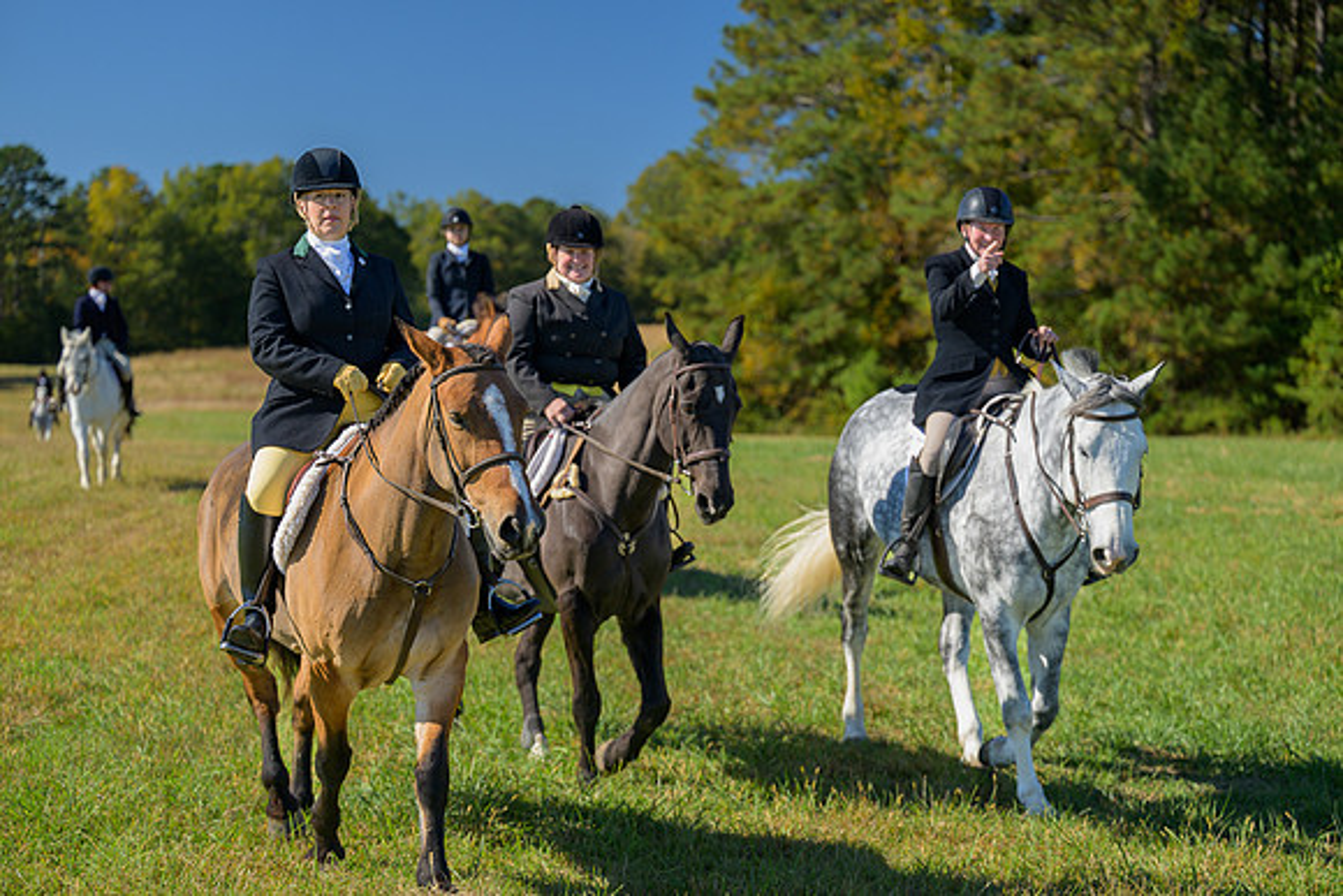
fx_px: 2612
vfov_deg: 19.5
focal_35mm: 70
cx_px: 672
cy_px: 448
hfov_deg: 28.8
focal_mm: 70
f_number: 3.2
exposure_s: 1/800
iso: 200
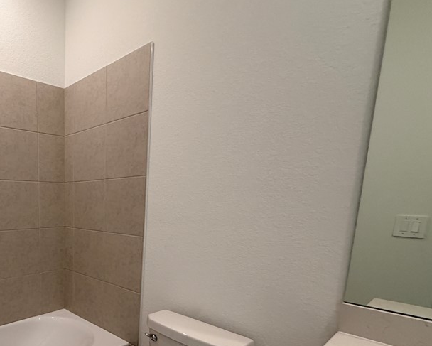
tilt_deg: -11.3
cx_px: 75
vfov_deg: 58.6
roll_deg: +0.3
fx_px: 294
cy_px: 247
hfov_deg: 64.8
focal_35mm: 23
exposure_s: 1/120
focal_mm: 2.22
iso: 200
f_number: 2.2
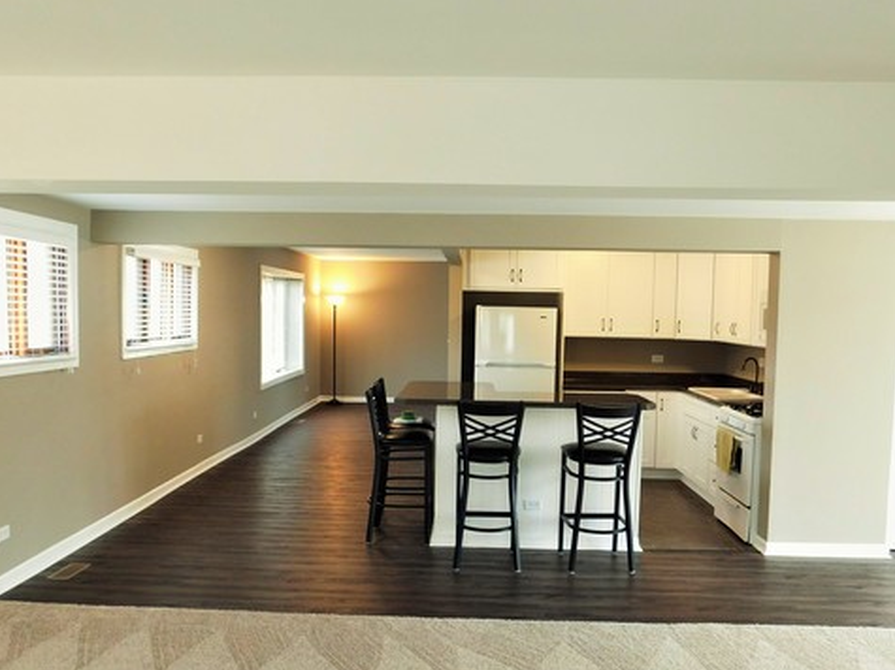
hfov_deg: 58.4
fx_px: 801
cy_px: 375
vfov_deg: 45.3
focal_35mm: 31
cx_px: 445
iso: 200
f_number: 3
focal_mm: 4
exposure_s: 1/30
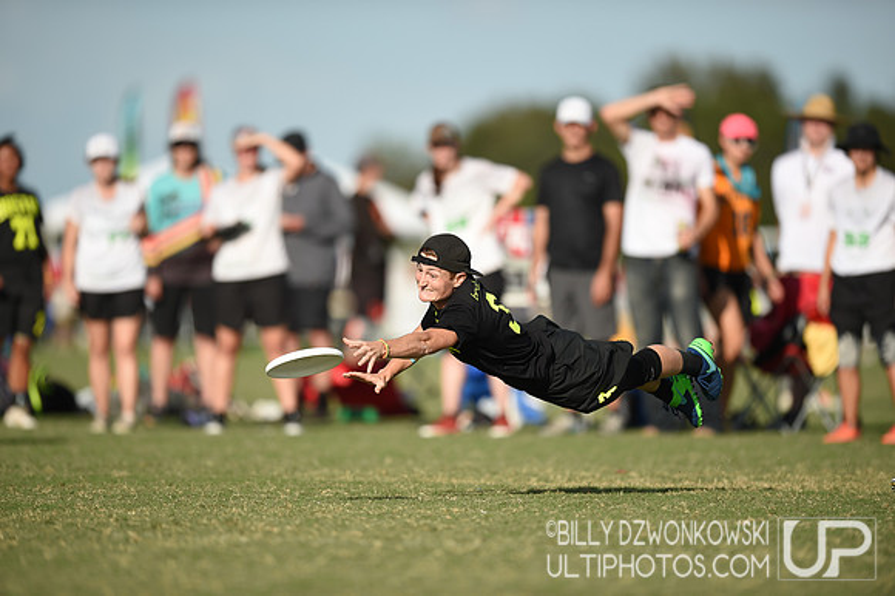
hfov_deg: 5.2
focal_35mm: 400
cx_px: 448
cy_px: 298
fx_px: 9938
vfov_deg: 3.4
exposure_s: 1/3200
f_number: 2.8
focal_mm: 400
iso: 125
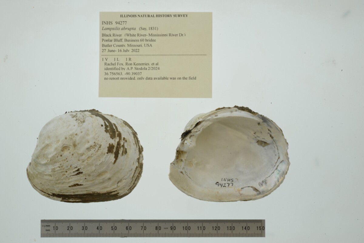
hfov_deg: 33.4
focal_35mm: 60
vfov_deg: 22.6
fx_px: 607
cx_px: 182
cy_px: 122
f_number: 32
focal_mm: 60
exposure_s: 1/10
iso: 100
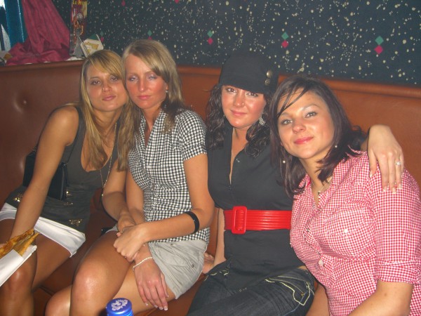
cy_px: 158
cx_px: 210
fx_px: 462
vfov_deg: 37.7
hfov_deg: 49.0
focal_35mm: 38
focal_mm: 7.9
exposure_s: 1/60
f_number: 2.8
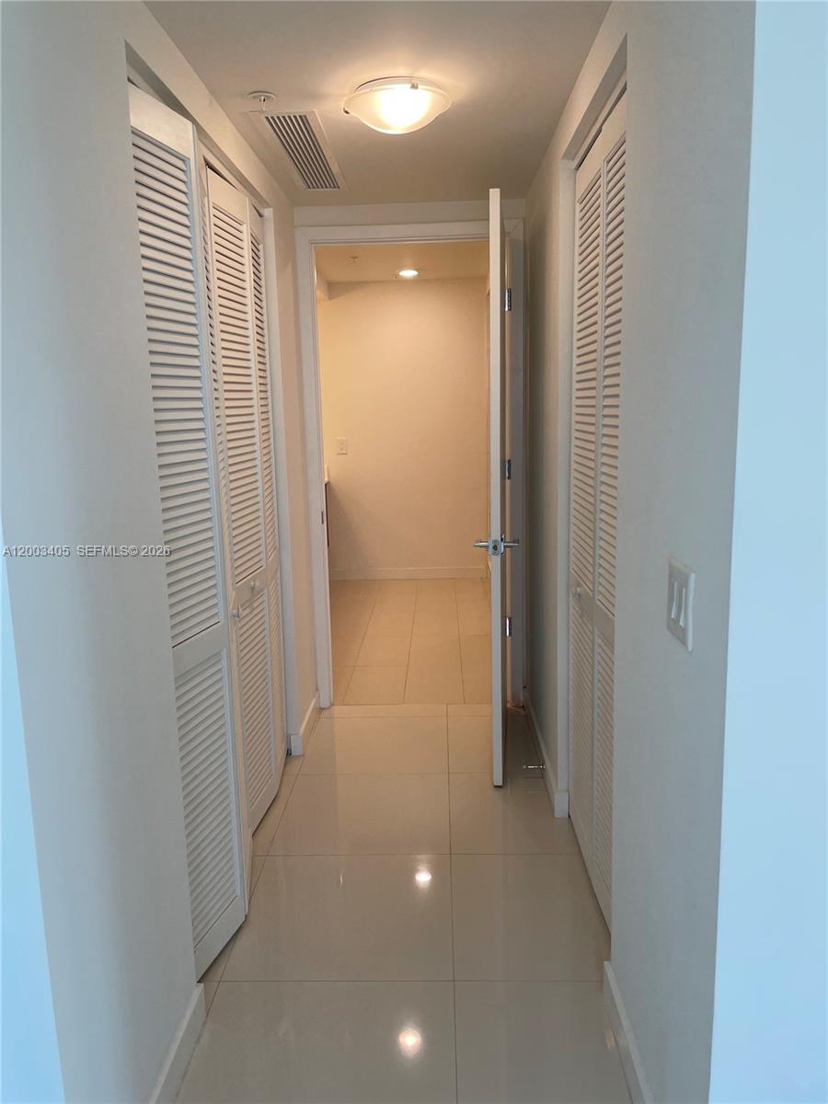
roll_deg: +2.0
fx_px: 829
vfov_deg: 67.3
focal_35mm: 26
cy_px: 552
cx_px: 414
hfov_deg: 53.1
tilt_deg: -9.3
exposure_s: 1/120
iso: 50
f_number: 1.6
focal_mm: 4.2
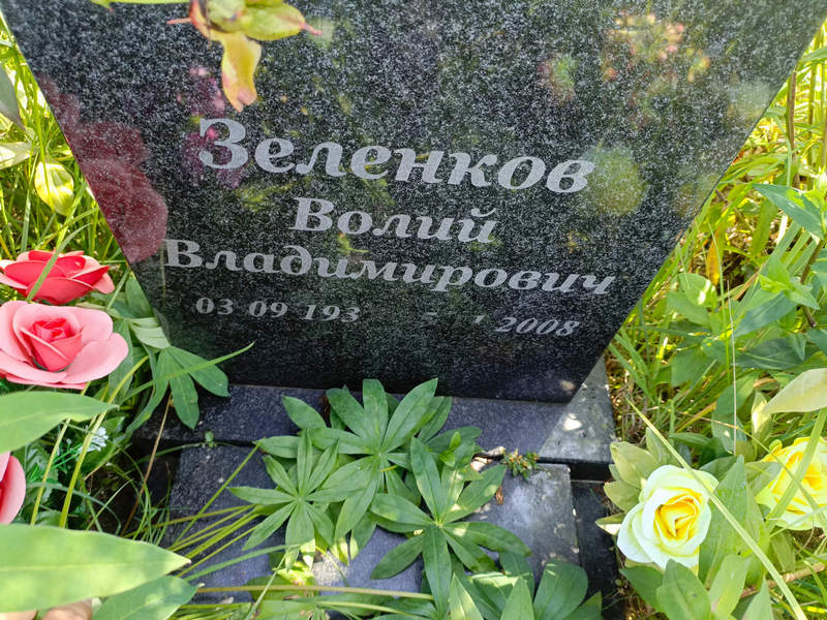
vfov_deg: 54.9
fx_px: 597
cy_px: 310
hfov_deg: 69.4
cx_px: 414
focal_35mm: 25
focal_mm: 4.76
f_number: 1.69
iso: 151
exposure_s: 1/50
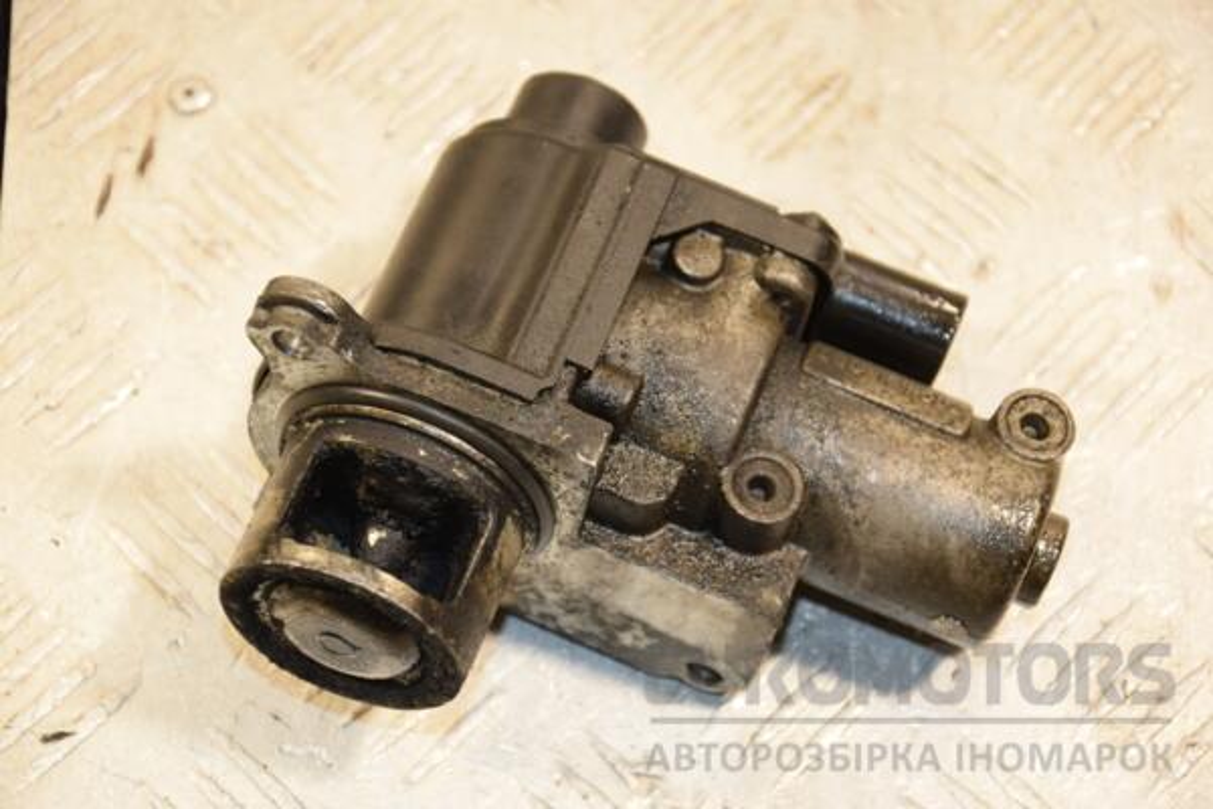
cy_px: 404
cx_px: 606
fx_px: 3790
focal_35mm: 112
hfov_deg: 18.2
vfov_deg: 12.2
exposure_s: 1/160
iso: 800
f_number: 5.3
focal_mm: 75
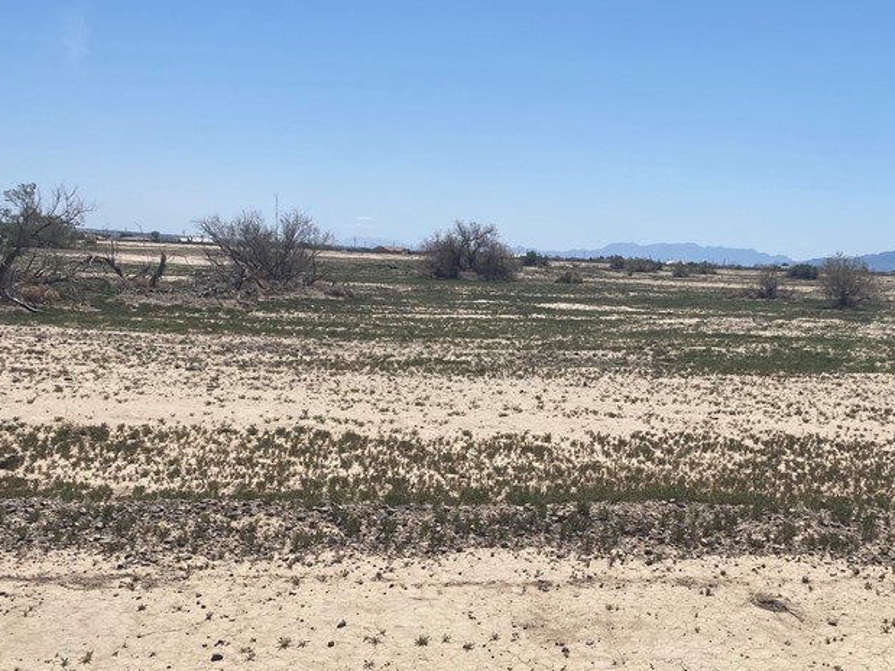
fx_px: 1112
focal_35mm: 43
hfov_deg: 42.1
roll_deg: -2.3
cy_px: 389
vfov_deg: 33.5
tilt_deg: -6.9
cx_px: 701
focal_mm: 4.25
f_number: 1.8
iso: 32
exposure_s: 1/6410
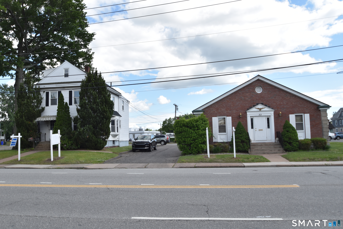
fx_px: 286
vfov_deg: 43.6
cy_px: 114
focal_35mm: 30
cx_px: 172
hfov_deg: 61.9
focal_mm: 20
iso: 200
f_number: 9
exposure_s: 1/320
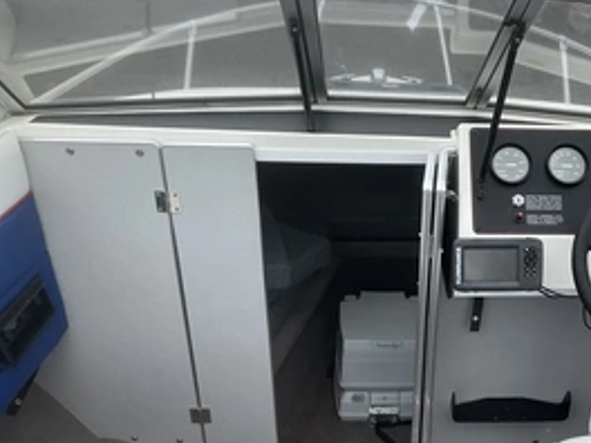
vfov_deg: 32.7
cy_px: 284
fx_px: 751
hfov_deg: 41.6
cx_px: 445
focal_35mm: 44
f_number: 1.8
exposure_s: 1/1055
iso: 25
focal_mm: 3
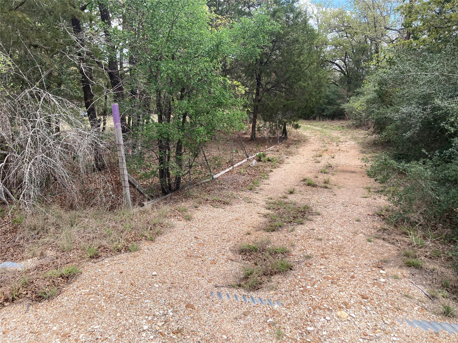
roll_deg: +0.1
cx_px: 229
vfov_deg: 49.7
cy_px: 172
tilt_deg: -8.4
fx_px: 370
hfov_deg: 63.4
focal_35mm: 28
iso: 20
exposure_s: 1/750
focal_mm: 3.99
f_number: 1.8
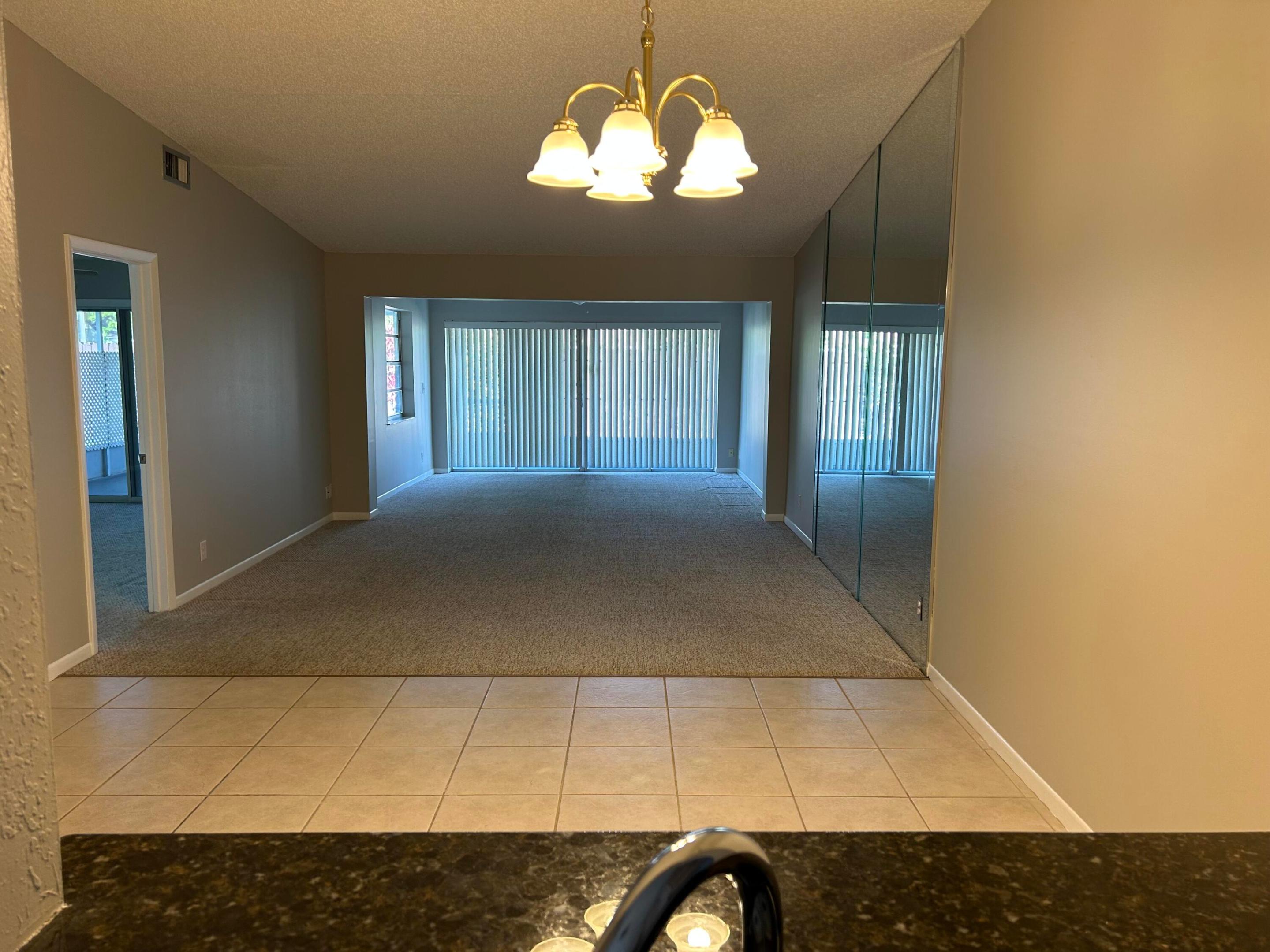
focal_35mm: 26
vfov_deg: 53.1
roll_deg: +0.0
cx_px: 635
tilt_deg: -7.0
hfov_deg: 67.3
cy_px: 476
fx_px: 954
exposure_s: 1/60
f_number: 1.5
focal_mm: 5.7
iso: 64
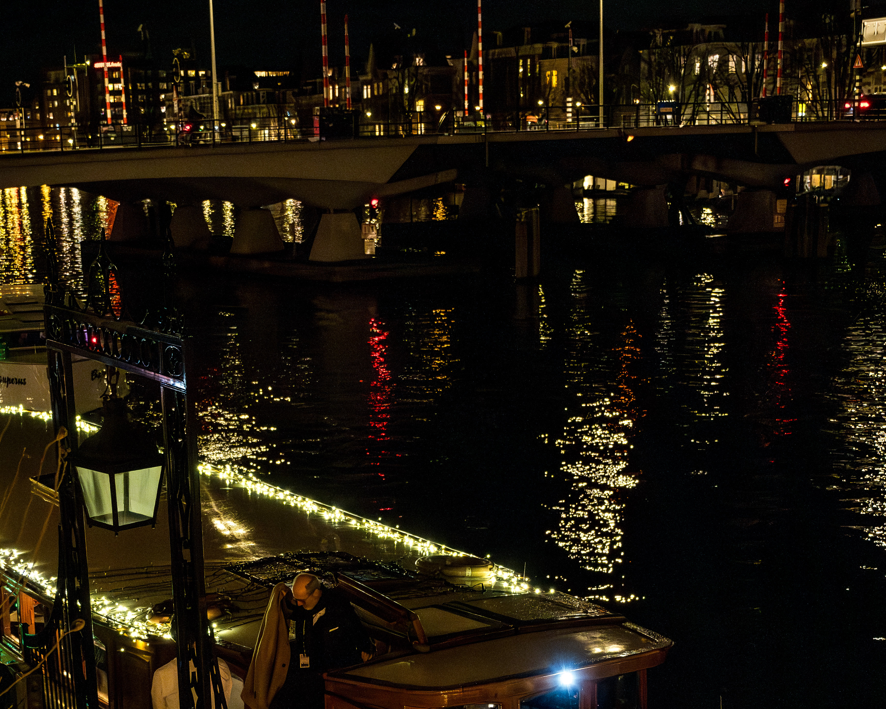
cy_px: 668
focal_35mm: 66
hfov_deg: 28.6
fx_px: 1731
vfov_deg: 22.5
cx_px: 351
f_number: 2.8
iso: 6400
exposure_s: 1/125
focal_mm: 31
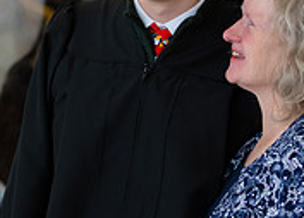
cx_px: -6
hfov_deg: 8.3
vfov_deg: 6.0
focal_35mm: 240
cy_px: 154
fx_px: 2075
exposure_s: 1/500
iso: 800
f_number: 2.8
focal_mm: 70
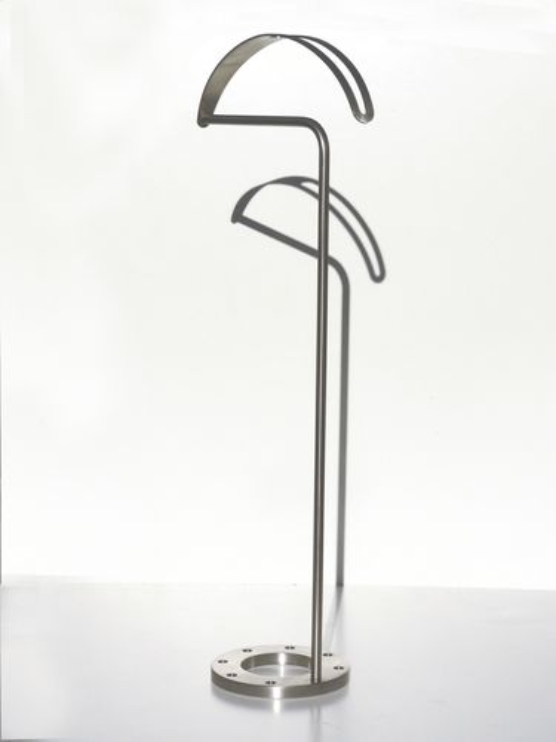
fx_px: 1735
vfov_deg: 24.1
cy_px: 371
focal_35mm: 81
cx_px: 278
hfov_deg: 18.2
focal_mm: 13.5
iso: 80
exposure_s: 1/1300
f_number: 8
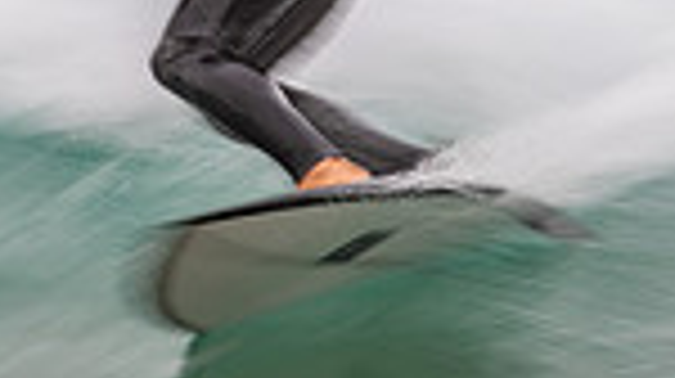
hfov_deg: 1.4
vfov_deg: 0.8
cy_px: -218
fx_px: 28321
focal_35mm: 1584
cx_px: 108
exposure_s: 1/20
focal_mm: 390
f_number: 14
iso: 64
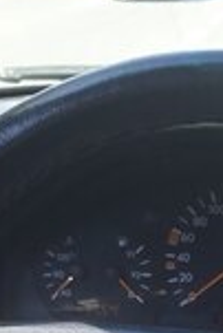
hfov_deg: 14.7
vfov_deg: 20.5
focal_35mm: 92
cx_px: 212
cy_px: 412
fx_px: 853
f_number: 1.7
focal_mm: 3.71
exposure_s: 1/188
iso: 40
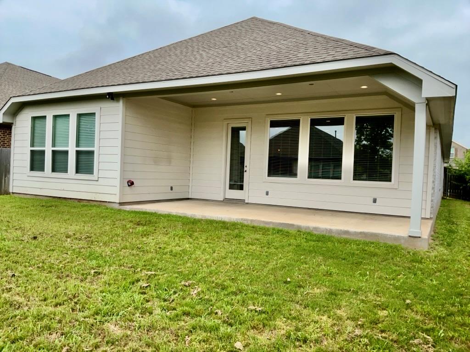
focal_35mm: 27
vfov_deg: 51.4
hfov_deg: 65.3
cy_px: 176
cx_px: 235
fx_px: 367
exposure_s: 1/1279
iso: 25
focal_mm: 3
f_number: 1.8
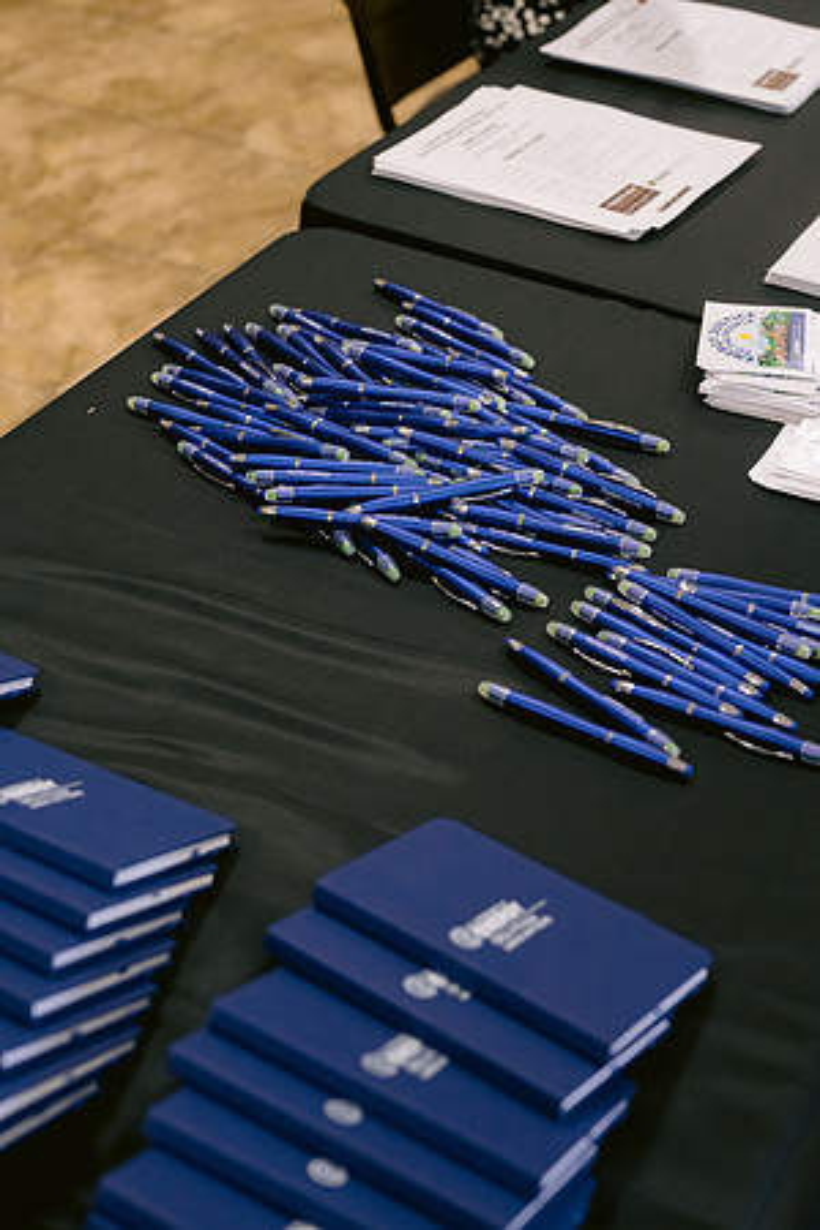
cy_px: 615
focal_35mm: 50
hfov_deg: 27.0
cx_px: 410
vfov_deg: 39.6
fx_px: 1708
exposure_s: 1/160
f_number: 4
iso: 3200
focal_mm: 50
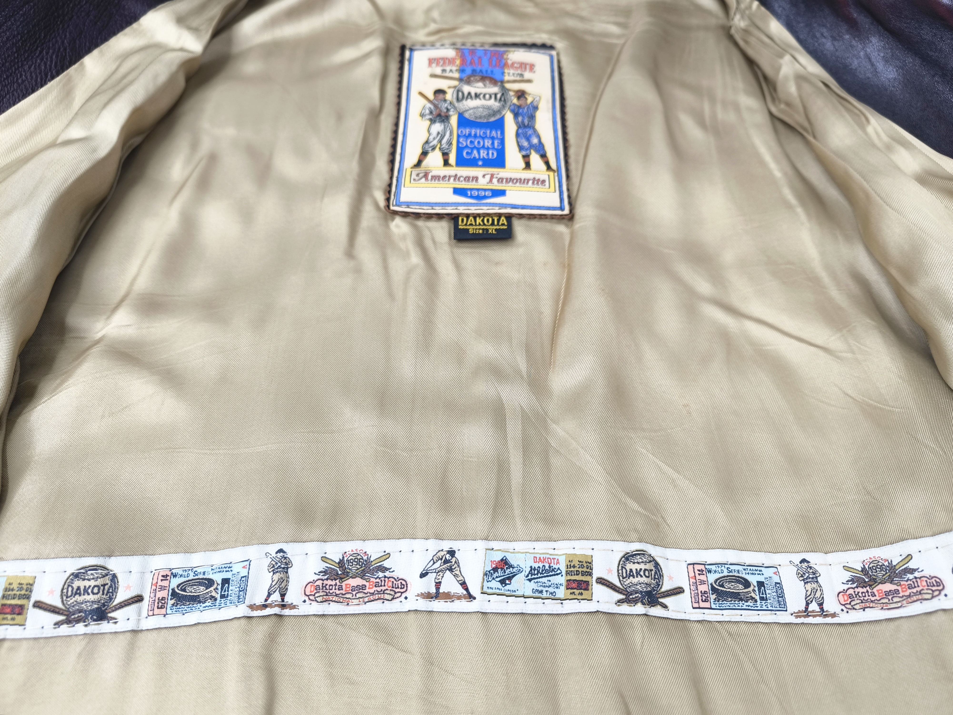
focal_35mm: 24
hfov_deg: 71.6
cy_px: 358
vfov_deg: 56.8
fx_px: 661
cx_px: 476
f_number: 1.9
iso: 125
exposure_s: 1/100
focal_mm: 6.92
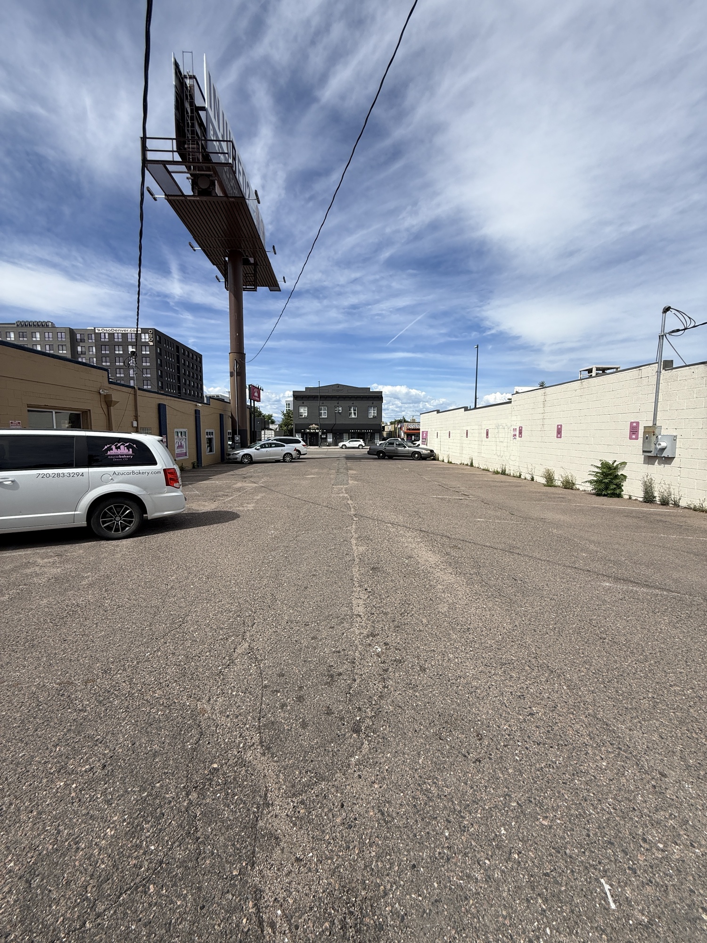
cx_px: 354
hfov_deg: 85.7
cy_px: 472
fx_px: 381
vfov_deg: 102.1
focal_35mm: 14
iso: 50
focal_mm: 2.22
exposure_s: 1/2320
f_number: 2.2
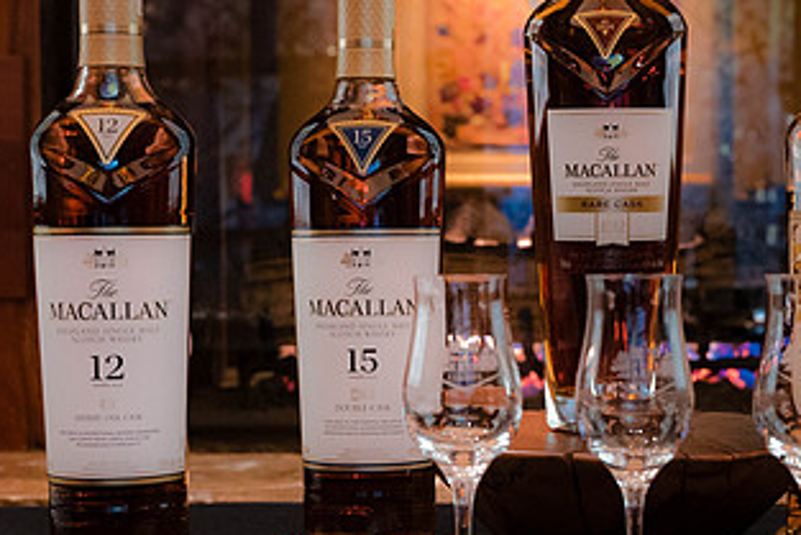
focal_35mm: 84
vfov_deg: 16.2
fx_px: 1870
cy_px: 355
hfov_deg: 24.1
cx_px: 504
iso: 4000
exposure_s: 1/25
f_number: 6.3
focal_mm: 36
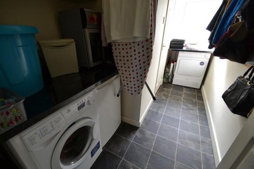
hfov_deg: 100.4
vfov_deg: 77.3
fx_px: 106
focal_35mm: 15
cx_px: 127
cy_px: 84
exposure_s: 1/60
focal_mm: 10
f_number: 3.5
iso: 560
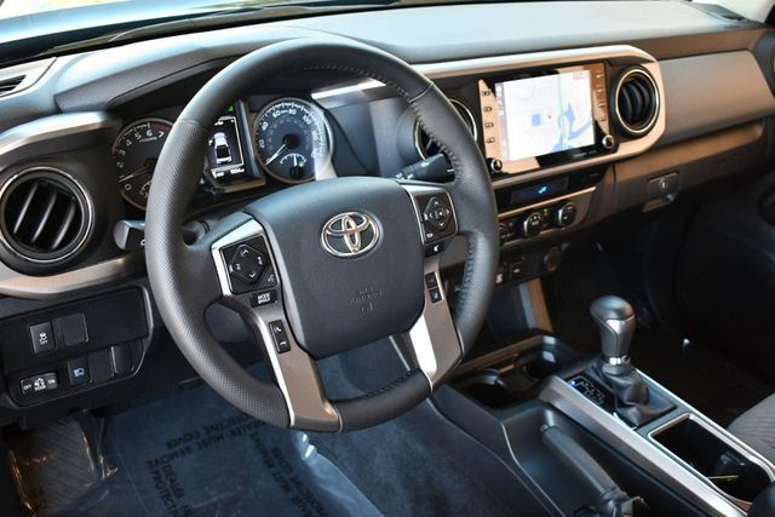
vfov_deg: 33.4
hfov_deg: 48.4
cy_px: 258
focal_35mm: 40
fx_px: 861
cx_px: 388
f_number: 3.8
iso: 800
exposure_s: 1/125
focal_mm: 20
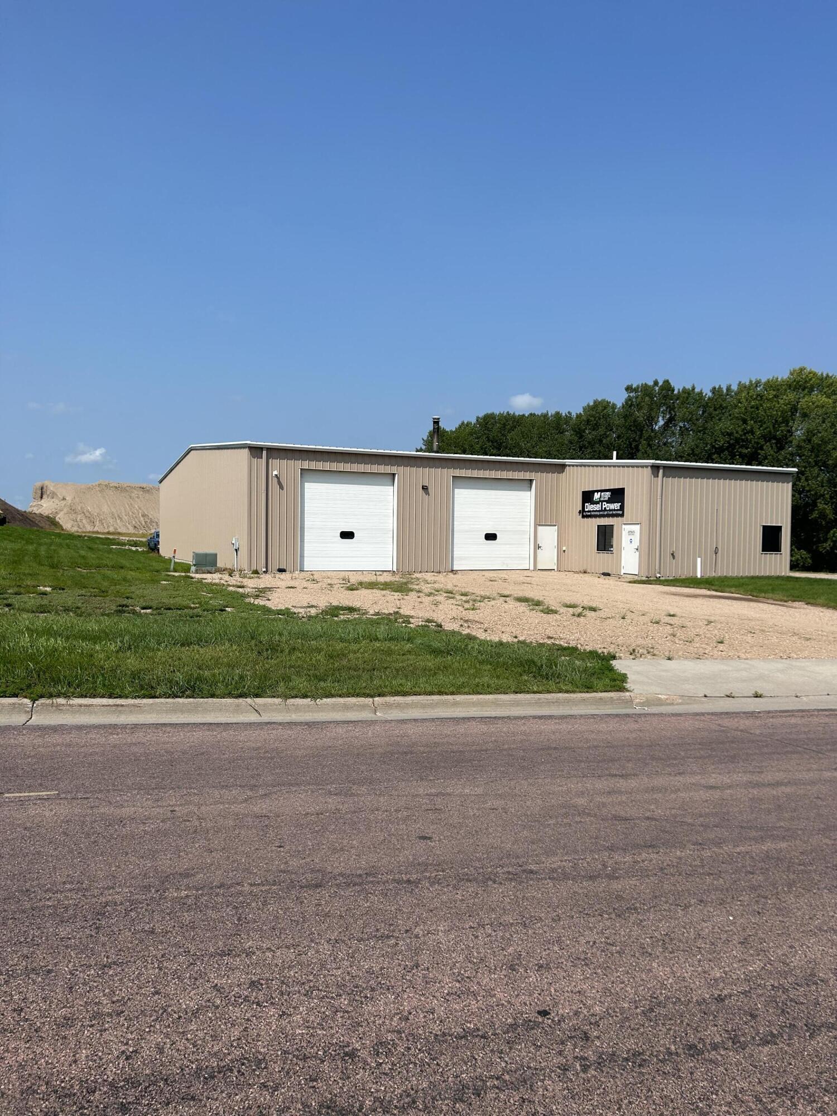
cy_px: 558
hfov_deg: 53.1
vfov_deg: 67.3
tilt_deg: -2.4
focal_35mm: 26
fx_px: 838
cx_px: 418
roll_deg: -1.4
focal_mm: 5.7
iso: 50
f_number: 1.5
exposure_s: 1/6211
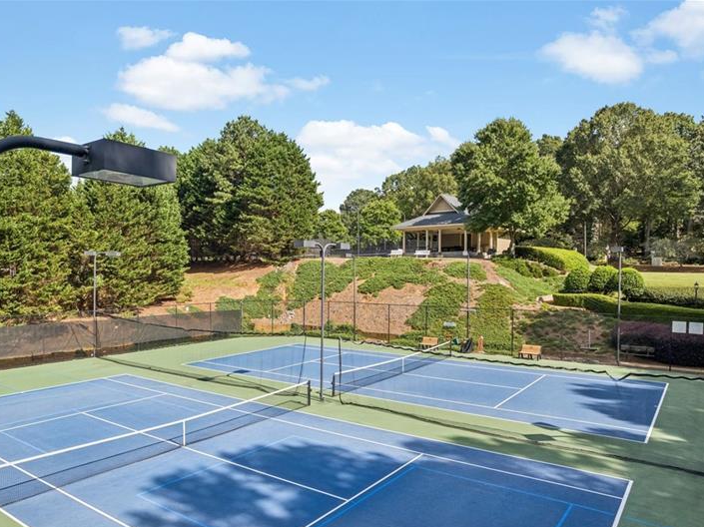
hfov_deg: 71.4
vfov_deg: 56.8
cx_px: 311
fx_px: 488
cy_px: 264
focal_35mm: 24
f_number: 2.8
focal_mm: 8.38
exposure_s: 1/1250
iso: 100
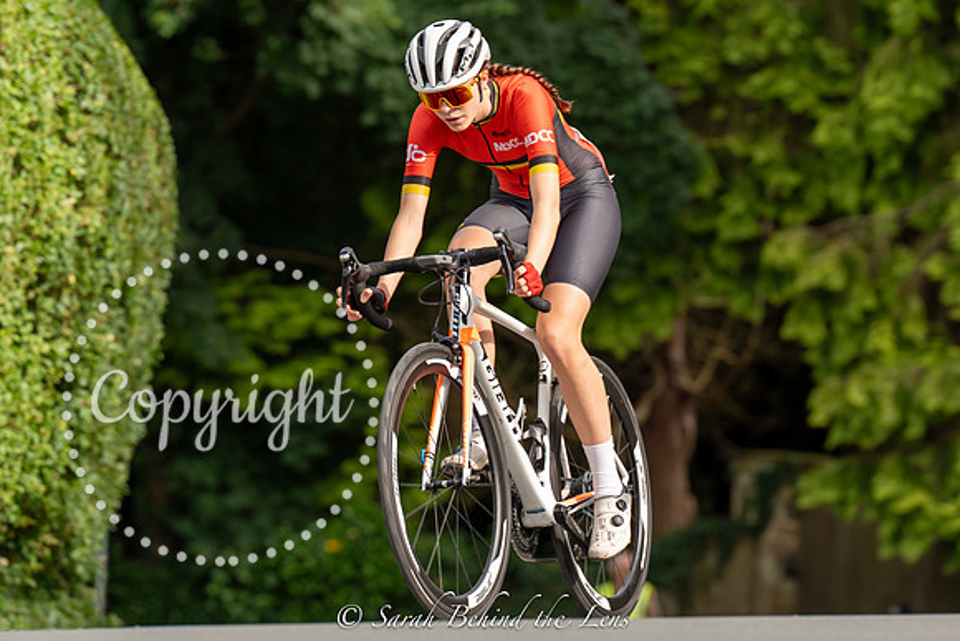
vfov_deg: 5.2
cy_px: 264
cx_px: 517
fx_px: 7051
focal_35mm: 264
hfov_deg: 7.8
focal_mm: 194
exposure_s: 1/640
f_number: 4.5
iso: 250
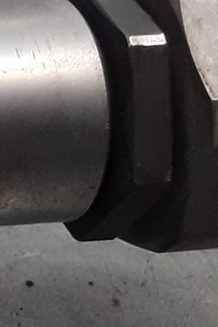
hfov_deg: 7.3
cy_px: 140
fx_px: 1364
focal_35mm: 150
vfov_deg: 13.7
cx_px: -582
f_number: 1.9
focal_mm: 2.91
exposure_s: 1/100
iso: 64
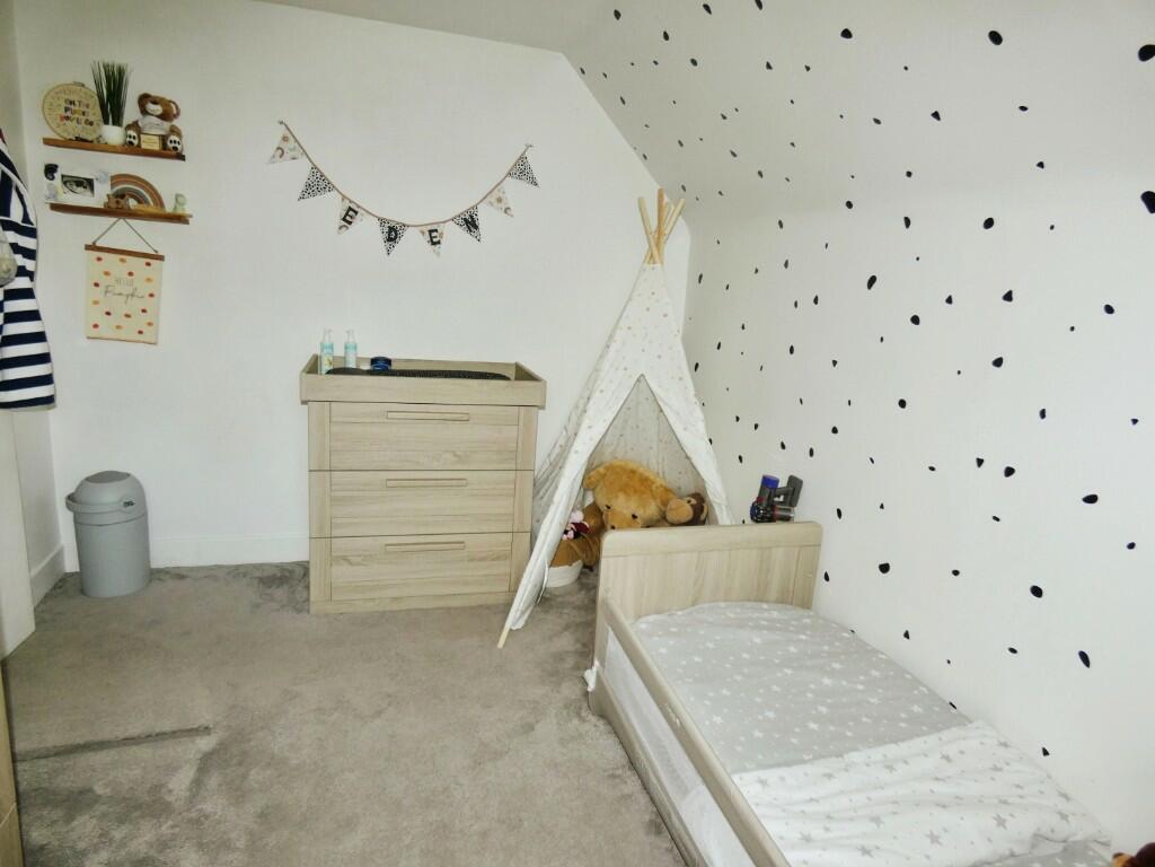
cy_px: 434
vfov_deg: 66.0
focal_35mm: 20
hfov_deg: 81.7
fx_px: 667
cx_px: 578
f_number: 2.8
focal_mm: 3.6
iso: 80
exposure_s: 1/60
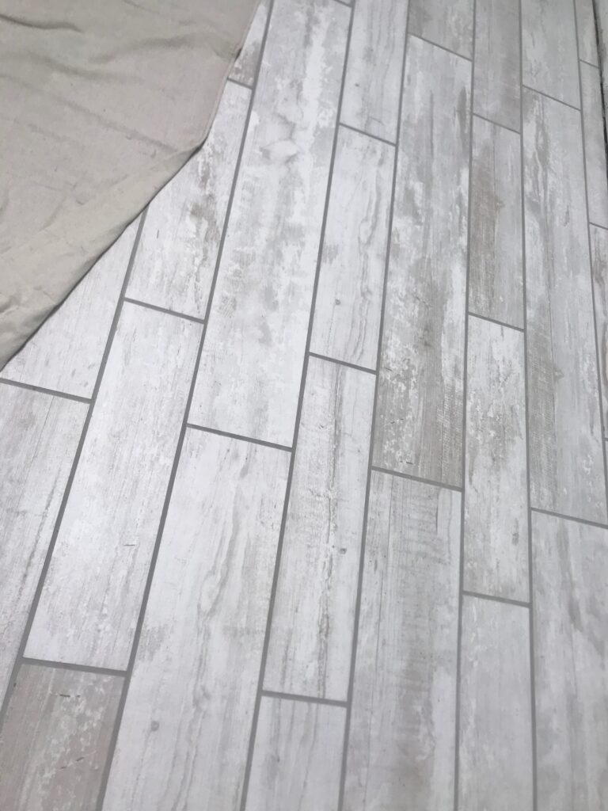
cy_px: 406
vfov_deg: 63.4
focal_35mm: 28
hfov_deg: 49.7
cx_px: 304
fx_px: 656
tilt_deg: -60.2
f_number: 1.8
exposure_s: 1/60
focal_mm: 3.99
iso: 32
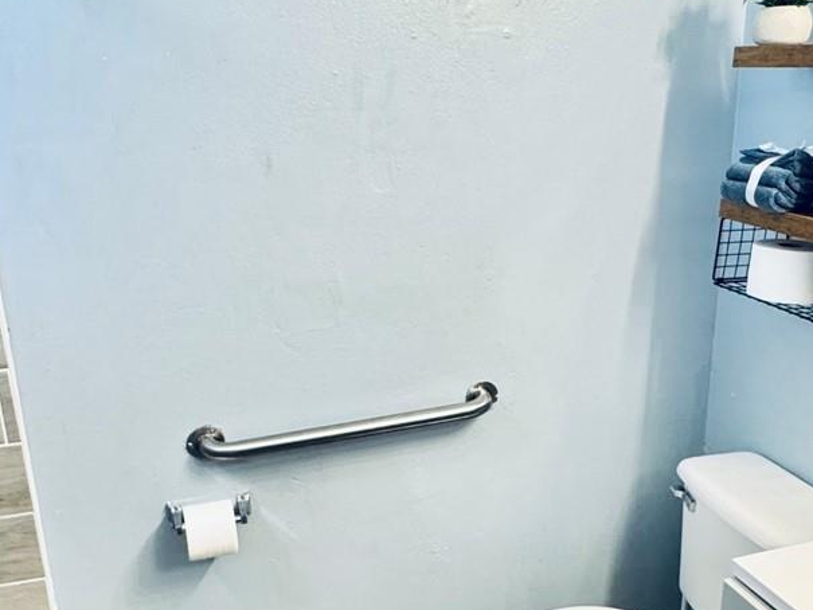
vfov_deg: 38.6
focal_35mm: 37
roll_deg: +2.2
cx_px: 376
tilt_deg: -19.2
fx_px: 869
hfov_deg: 50.1
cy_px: 339
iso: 500
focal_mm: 2.22
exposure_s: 1/60
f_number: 2.2
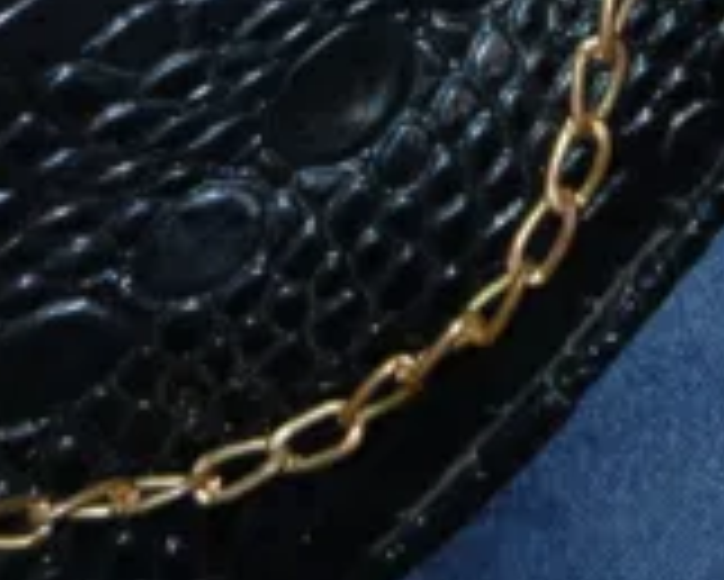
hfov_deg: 29.9
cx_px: 432
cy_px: -121
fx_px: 1351
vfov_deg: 22.3
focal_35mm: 63
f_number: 1.8
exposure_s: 1/50
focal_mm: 3.98
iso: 40
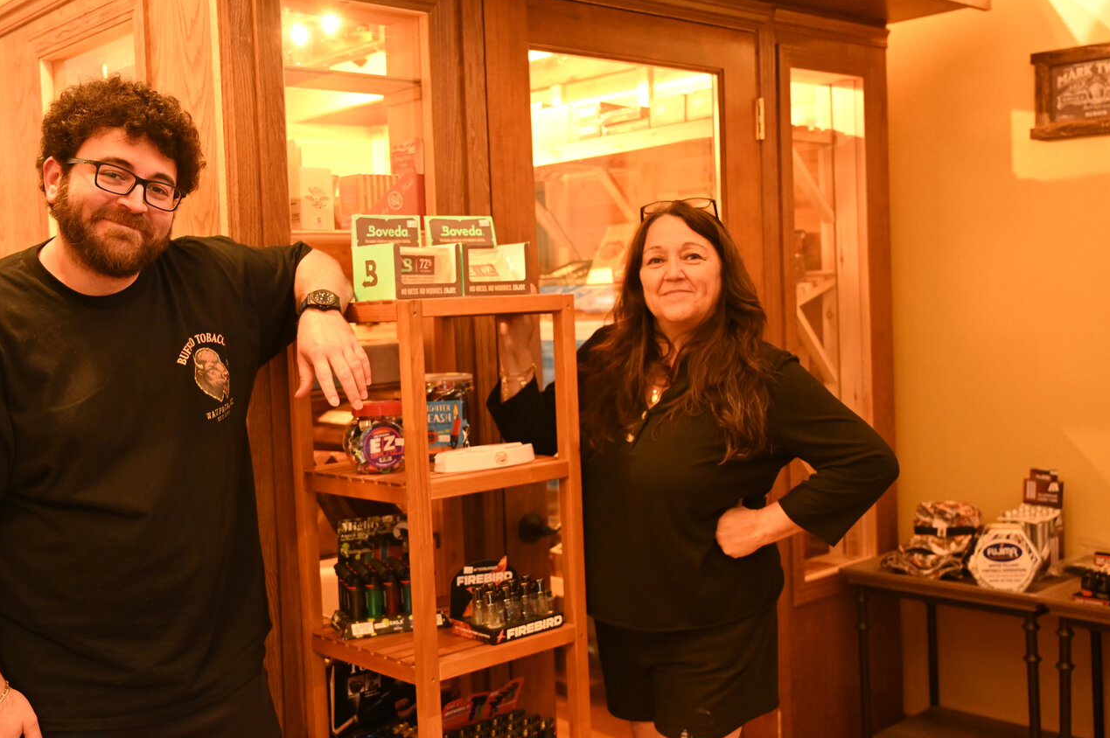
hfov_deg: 48.8
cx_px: 473
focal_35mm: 40
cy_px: 370
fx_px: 1220
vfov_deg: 33.7
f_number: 4
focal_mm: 33.5
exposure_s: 1/30
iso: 3200
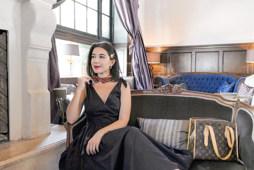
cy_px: 85
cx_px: 127
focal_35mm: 31
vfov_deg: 42.3
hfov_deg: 60.3
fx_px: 219
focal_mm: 11.4
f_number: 2.8
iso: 1600
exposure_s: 1/40
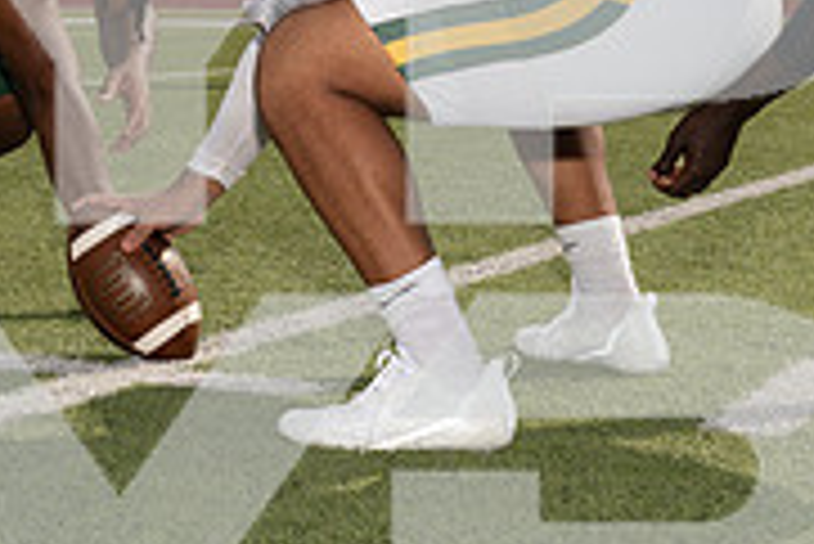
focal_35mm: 109
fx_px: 2467
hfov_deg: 18.7
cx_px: 319
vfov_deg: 12.4
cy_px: -11
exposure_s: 1/250
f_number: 11
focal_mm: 34
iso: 100
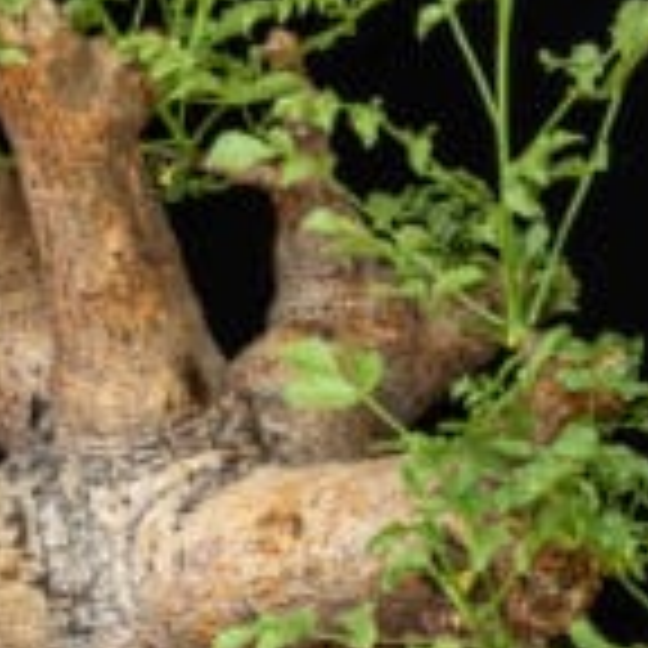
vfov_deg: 9.4
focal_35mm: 187
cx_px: 137
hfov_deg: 9.3
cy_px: 244
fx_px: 3960
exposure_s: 5
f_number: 32
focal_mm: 60
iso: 100
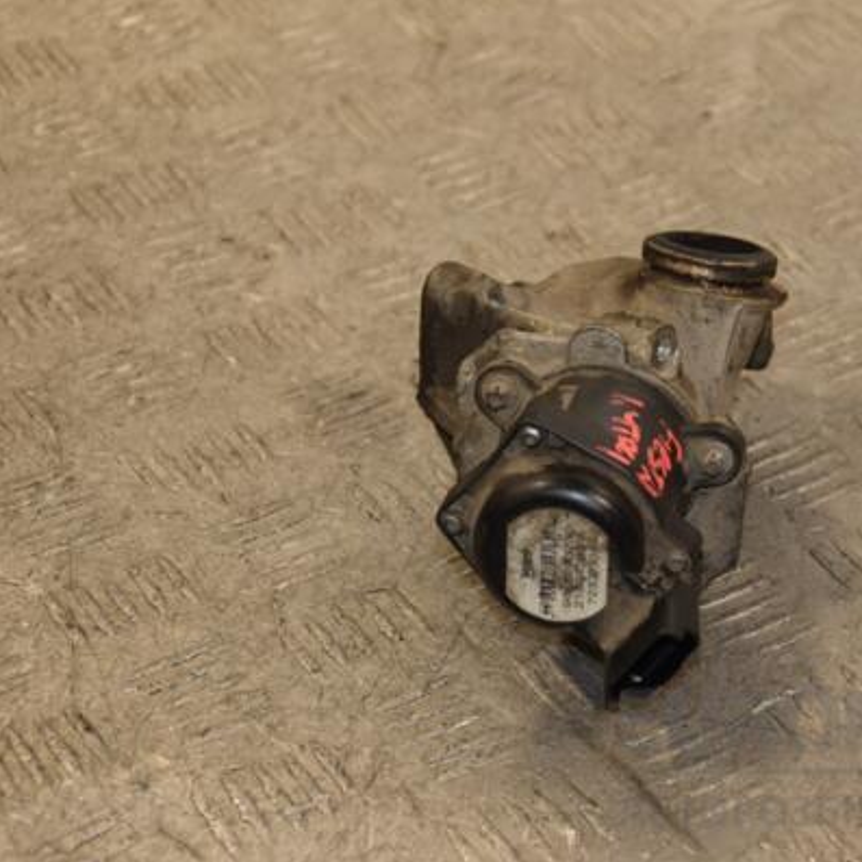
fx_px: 3578
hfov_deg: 13.7
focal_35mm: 127
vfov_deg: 13.7
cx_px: 578
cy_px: 432
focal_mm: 66
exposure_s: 1/160
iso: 800
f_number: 5.3
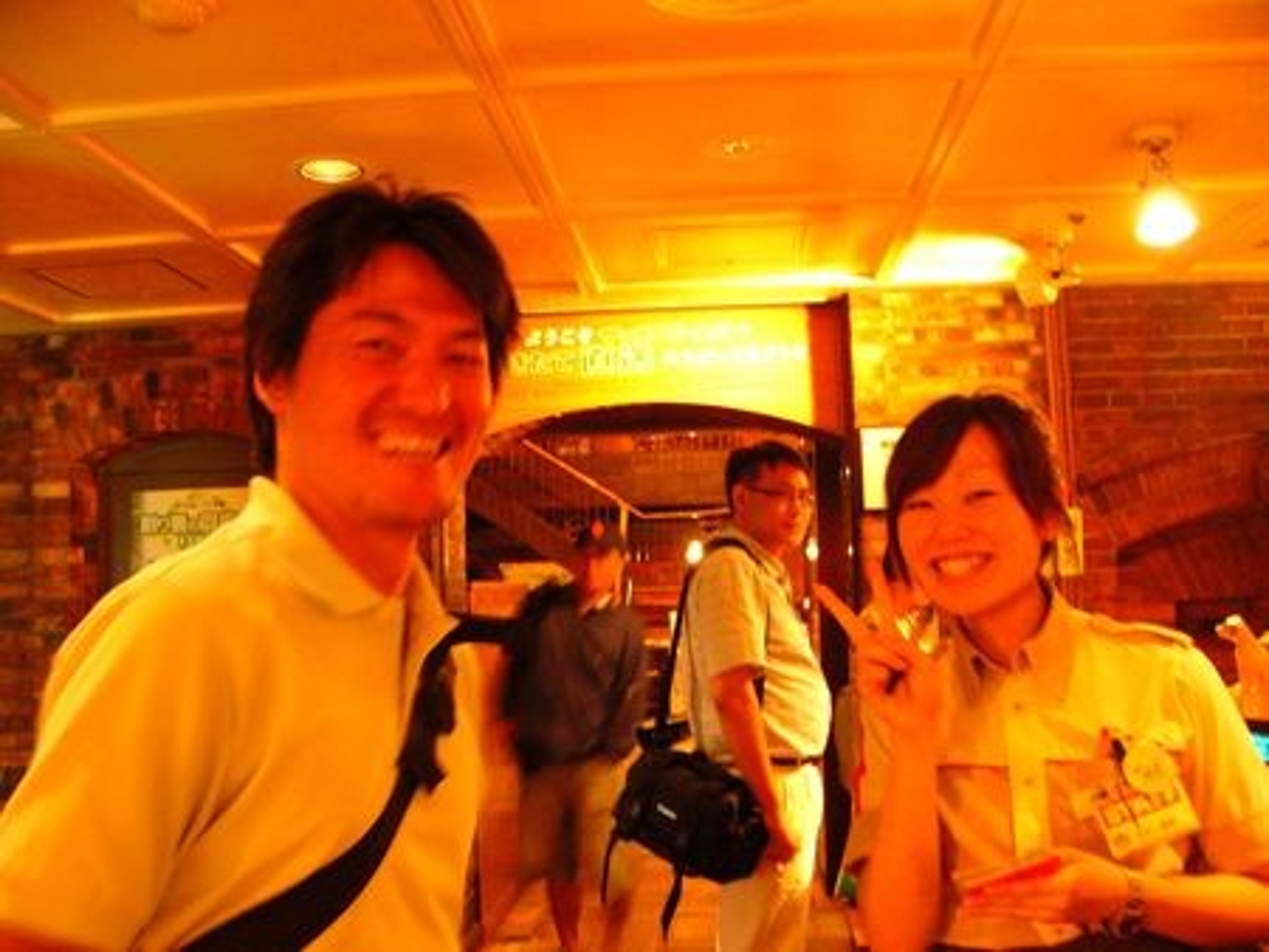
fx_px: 1320
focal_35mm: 36
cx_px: 634
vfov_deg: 39.7
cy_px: 476
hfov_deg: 51.3
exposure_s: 1/4
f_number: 2.8
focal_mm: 6
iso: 200
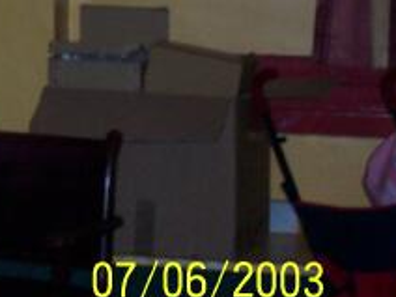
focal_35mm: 235
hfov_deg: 8.3
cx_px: -148
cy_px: -52
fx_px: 2688
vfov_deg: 6.3
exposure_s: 1/60
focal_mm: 16.4
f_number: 4
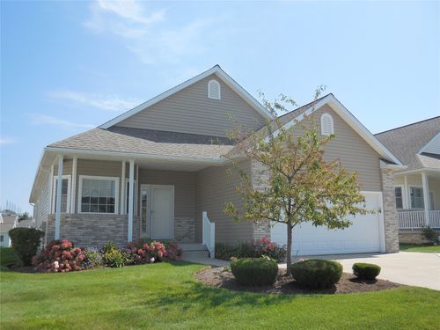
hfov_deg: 55.4
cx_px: 220
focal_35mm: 33
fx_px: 419
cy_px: 165
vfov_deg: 42.9
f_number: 3.7
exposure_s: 1/1000
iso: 125
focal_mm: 5.9
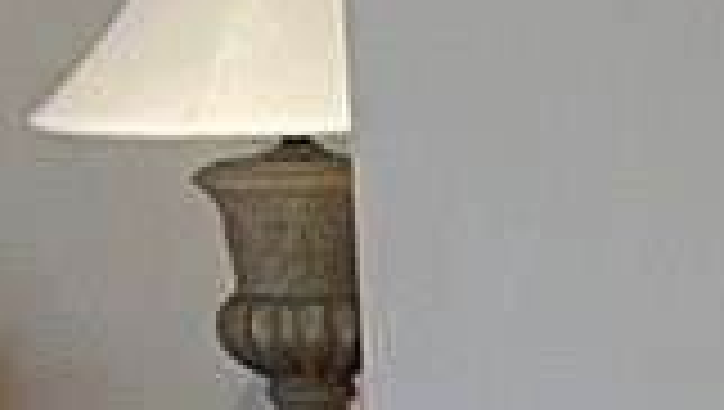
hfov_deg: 7.0
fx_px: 5401
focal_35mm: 281
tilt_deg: -9.6
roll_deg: +0.1
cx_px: 2015
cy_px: 815
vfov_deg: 4.3
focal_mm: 4.2
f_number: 1.6
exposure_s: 1/60
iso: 400
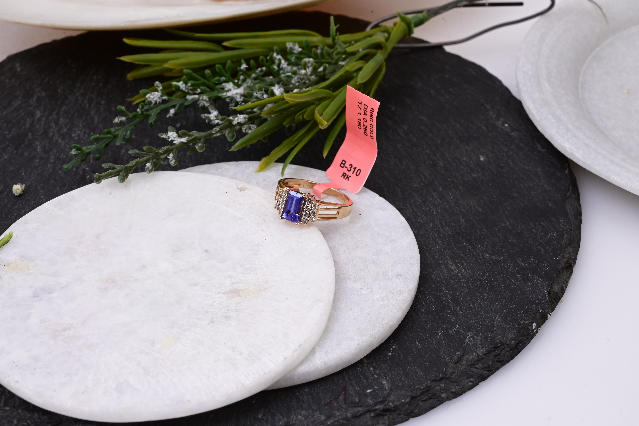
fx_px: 1260
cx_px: 323
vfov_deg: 19.2
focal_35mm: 71
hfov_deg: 28.5
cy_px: 211
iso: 640
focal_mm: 70
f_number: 20
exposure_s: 1/80
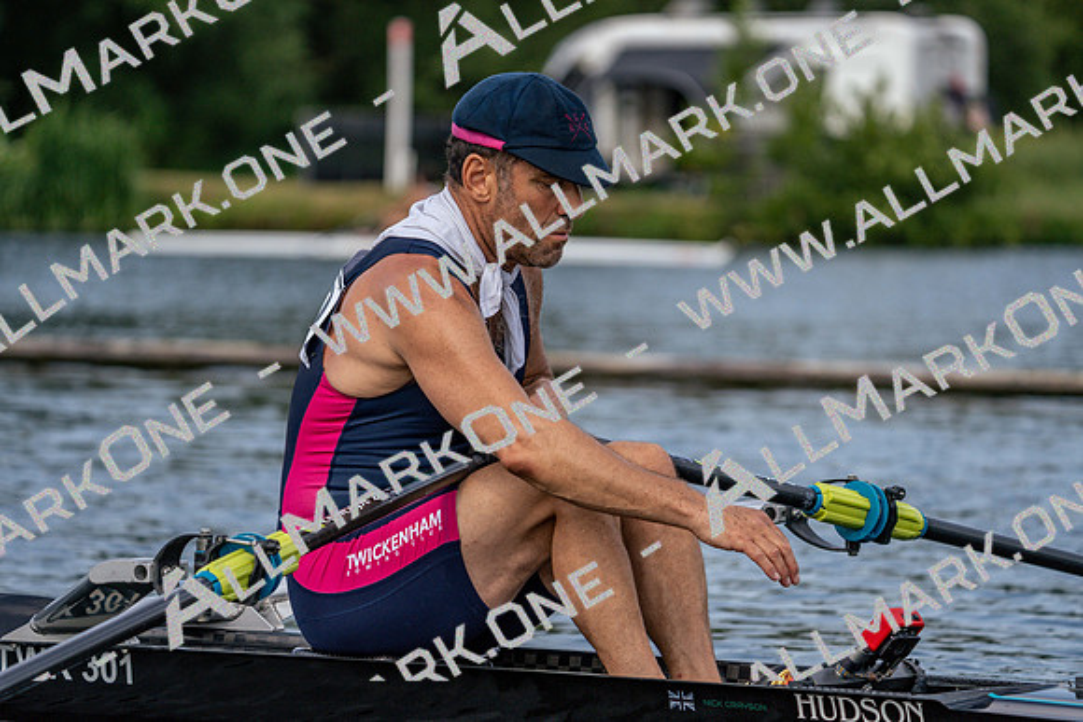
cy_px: 361
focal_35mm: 236
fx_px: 7101
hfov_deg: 8.7
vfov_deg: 5.8
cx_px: 542
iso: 400
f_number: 5.6
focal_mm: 236
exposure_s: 1/1600
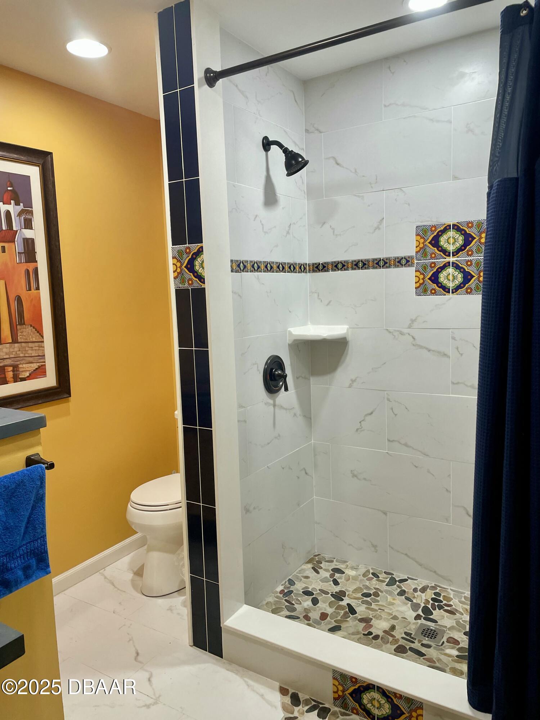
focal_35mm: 26
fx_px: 541
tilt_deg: -7.0
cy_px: 360
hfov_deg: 53.1
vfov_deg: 67.3
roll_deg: +2.7
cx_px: 270
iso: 125
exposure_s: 1/120
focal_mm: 4.2
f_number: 1.6
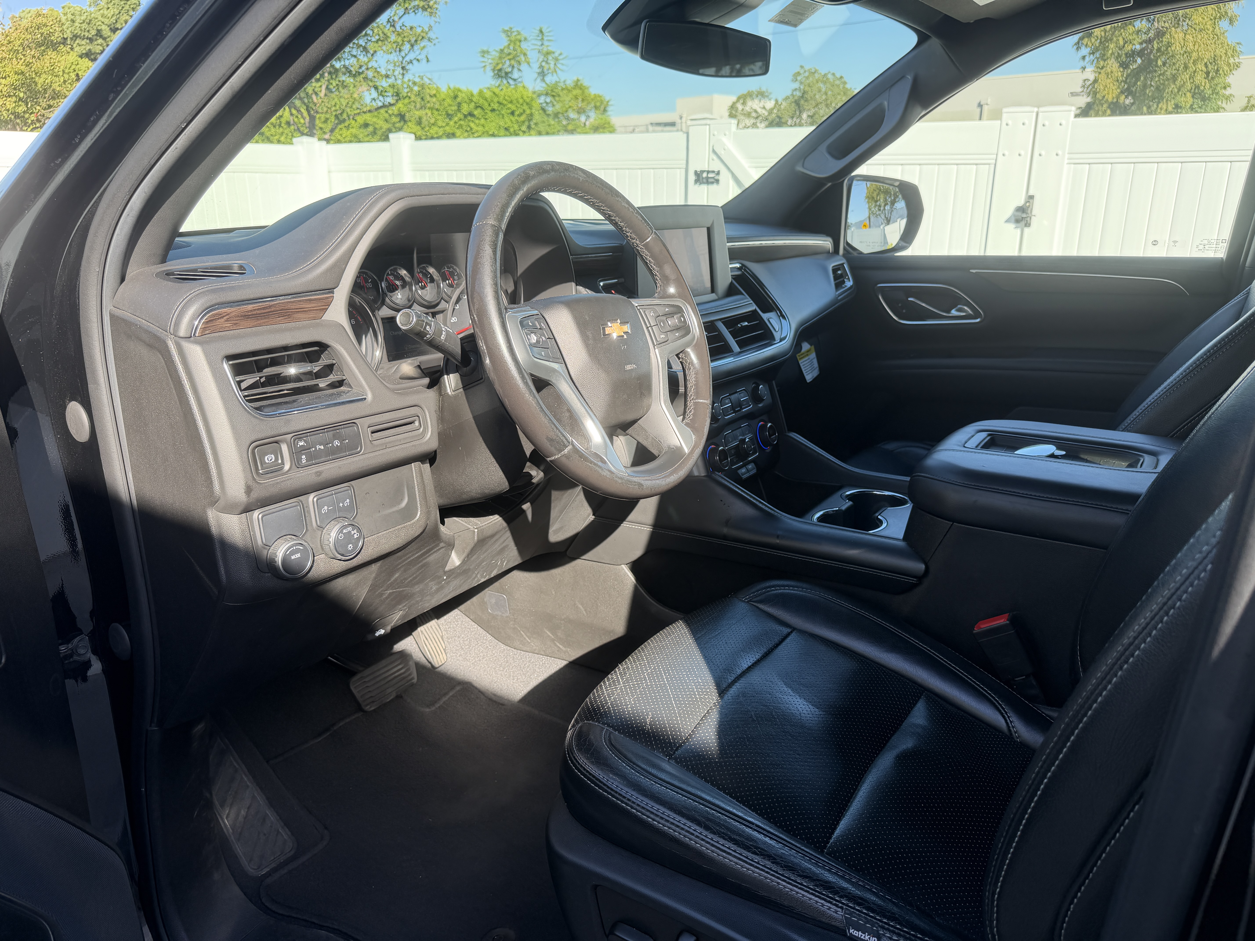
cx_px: 628
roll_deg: +0.4
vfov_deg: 56.8
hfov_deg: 71.6
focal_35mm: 24
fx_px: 870
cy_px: 470
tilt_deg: -19.7
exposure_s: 1/551
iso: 80
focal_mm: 6.76
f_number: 1.78
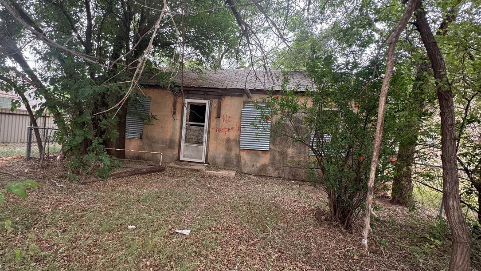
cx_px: 204
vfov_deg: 60.9
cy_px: 123
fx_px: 230
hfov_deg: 92.0
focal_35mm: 18
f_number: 2.2
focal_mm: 2.22
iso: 160
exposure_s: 1/99
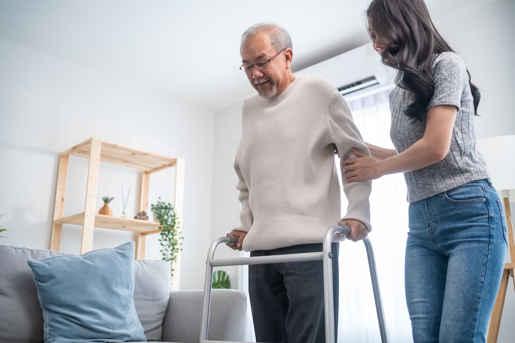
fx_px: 501
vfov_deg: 37.9
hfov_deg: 54.4
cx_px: 258
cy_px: 172
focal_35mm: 35
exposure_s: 1/320
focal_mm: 35
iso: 400
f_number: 2.5
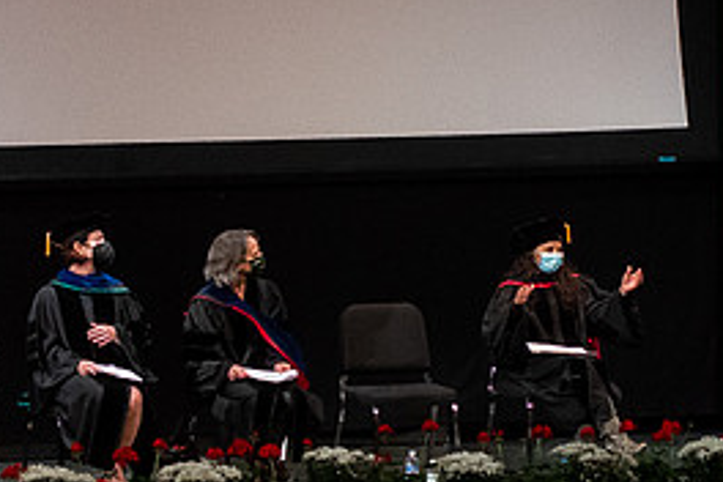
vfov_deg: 4.9
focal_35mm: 278
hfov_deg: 7.4
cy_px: 254
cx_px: 408
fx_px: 5583
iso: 2000
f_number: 4.5
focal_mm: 80
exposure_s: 1/200
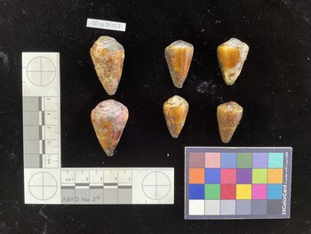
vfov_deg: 48.3
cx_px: 156
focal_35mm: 29
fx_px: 261
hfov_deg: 61.6
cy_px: 117
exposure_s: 1/50
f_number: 1.8
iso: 64
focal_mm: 3
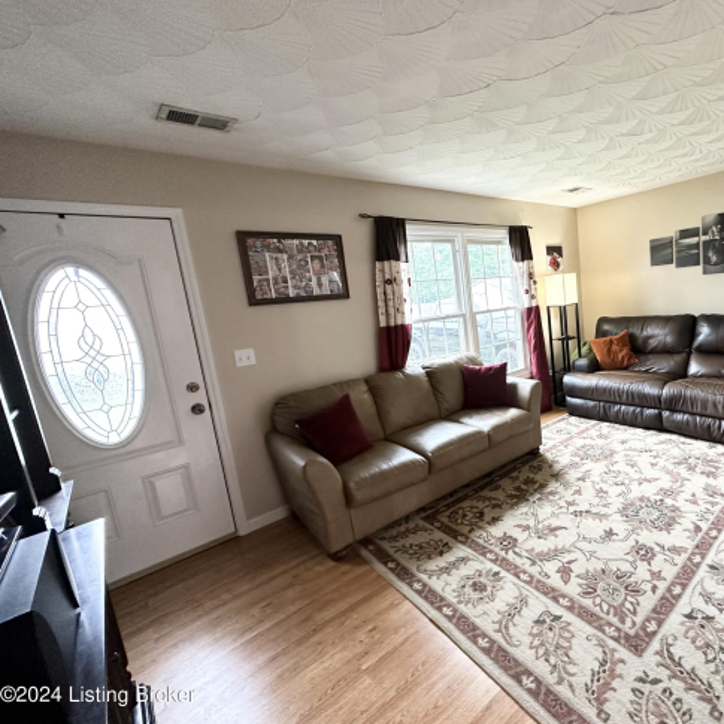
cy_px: 355
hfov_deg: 80.5
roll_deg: +5.4
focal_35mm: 17
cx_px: 496
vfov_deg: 84.0
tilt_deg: -9.8
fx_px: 402
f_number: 2.2
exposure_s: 1/60
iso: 320
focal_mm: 2.22
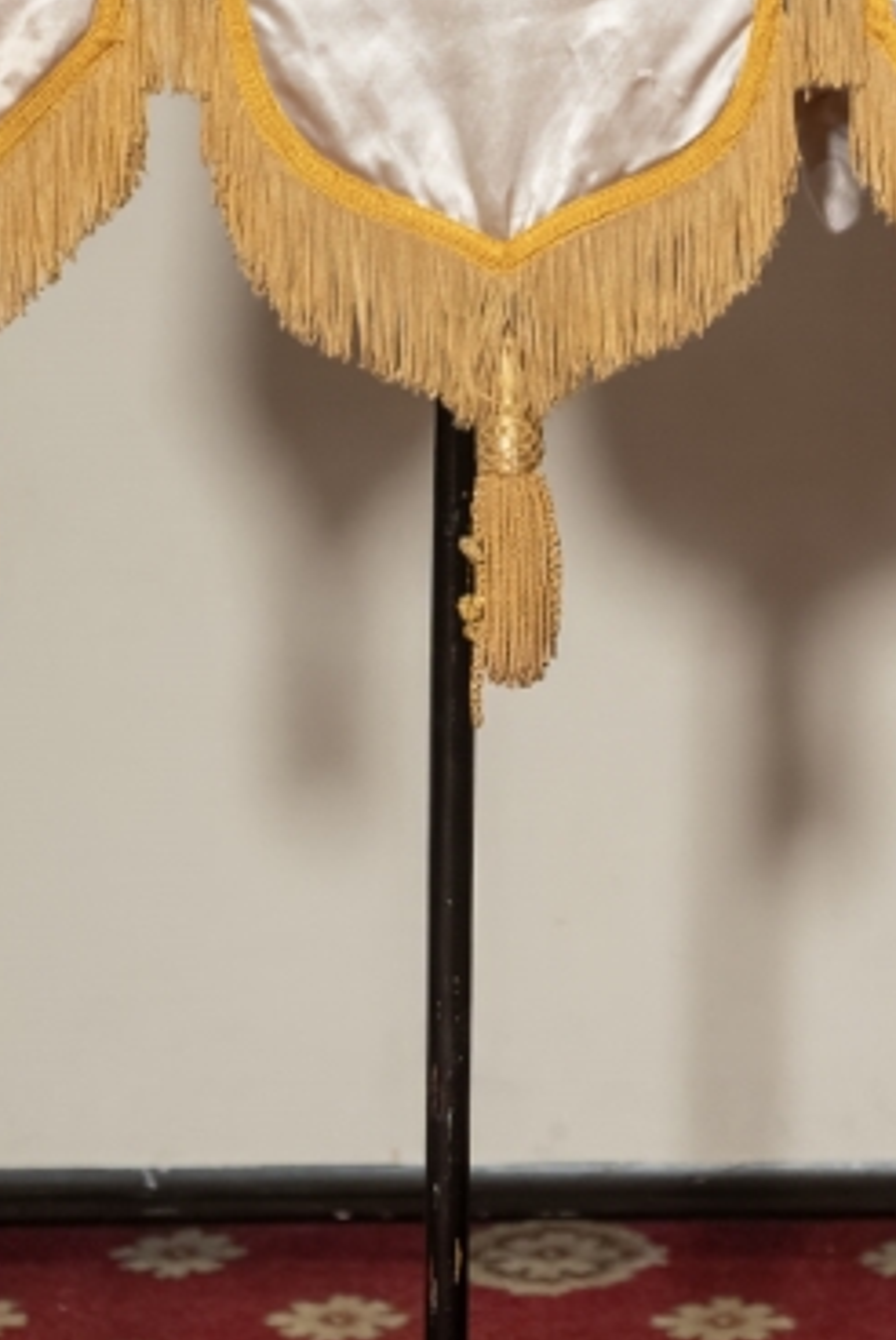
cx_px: 1184
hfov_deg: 7.8
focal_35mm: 175
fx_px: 6514
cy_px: -553
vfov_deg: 11.4
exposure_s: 1/125
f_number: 4
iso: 1600
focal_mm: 55.9
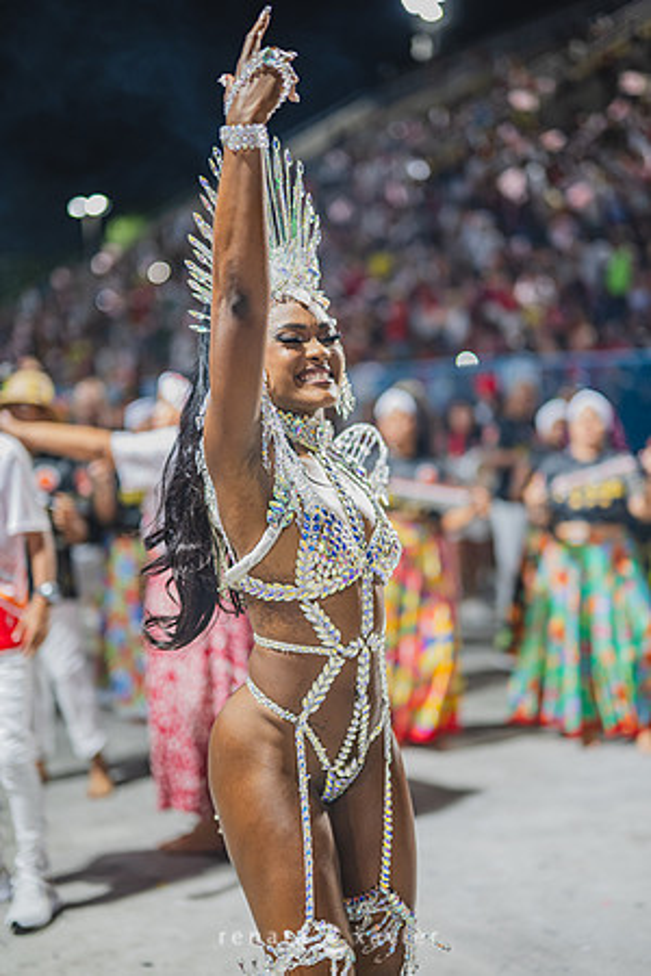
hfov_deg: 27.0
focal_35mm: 50
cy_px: 488
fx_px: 1356
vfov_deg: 39.6
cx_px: 326
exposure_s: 1/1000
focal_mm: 50
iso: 1600
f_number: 1.3
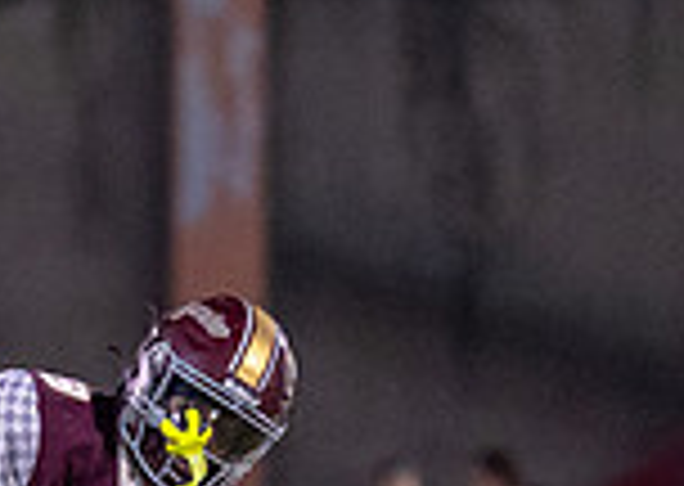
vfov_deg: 0.9
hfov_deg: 1.3
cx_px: -95
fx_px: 30484
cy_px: 692
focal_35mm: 1572
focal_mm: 200
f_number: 2.8
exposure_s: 1/1600
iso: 2000
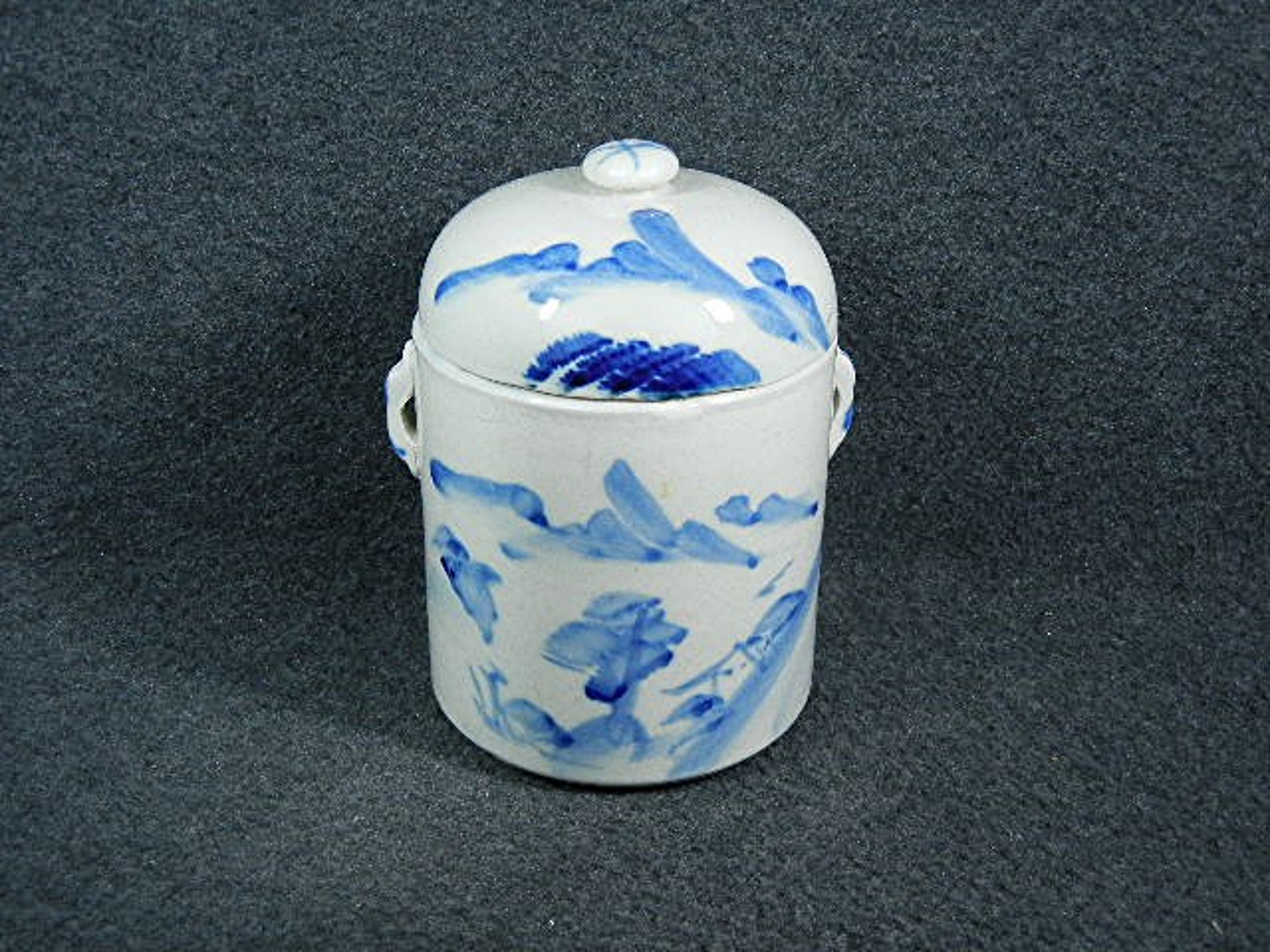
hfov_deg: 42.1
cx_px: 635
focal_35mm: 45
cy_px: 476
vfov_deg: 32.2
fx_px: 1651
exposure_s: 1/39.3
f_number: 3.8
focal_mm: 8.1
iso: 400
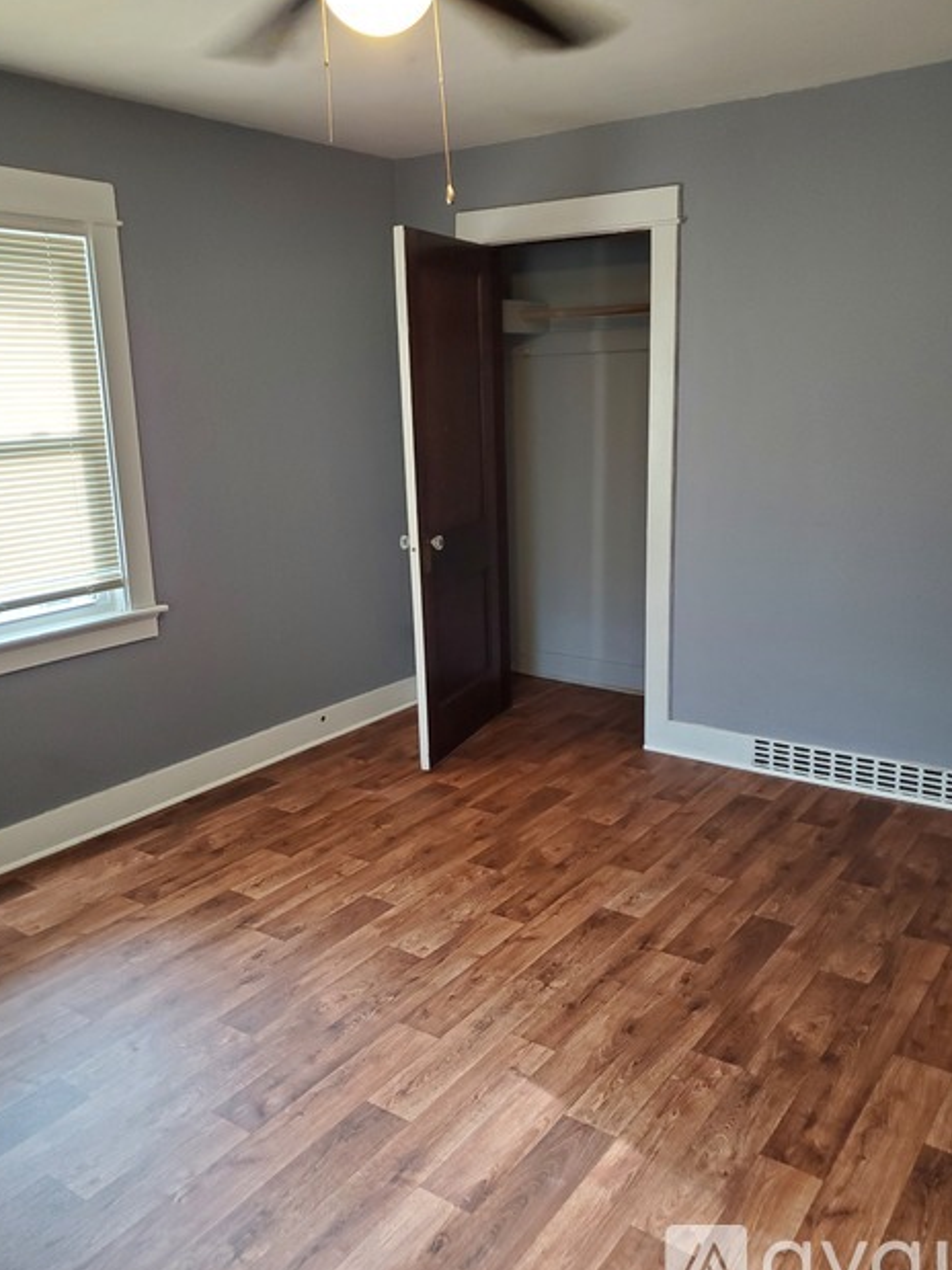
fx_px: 1027
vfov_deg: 63.4
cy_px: 623
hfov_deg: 49.7
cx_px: 484
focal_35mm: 28
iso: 320
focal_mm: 4.3
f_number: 1.5
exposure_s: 1/40
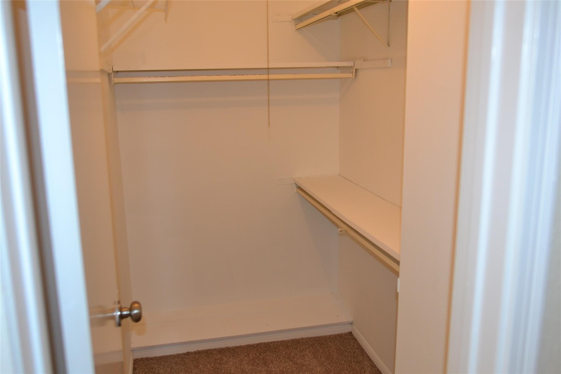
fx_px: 467
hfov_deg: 61.9
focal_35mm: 30
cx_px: 280
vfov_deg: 43.6
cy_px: 187
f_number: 2.5
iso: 400
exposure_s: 1/60
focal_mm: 20
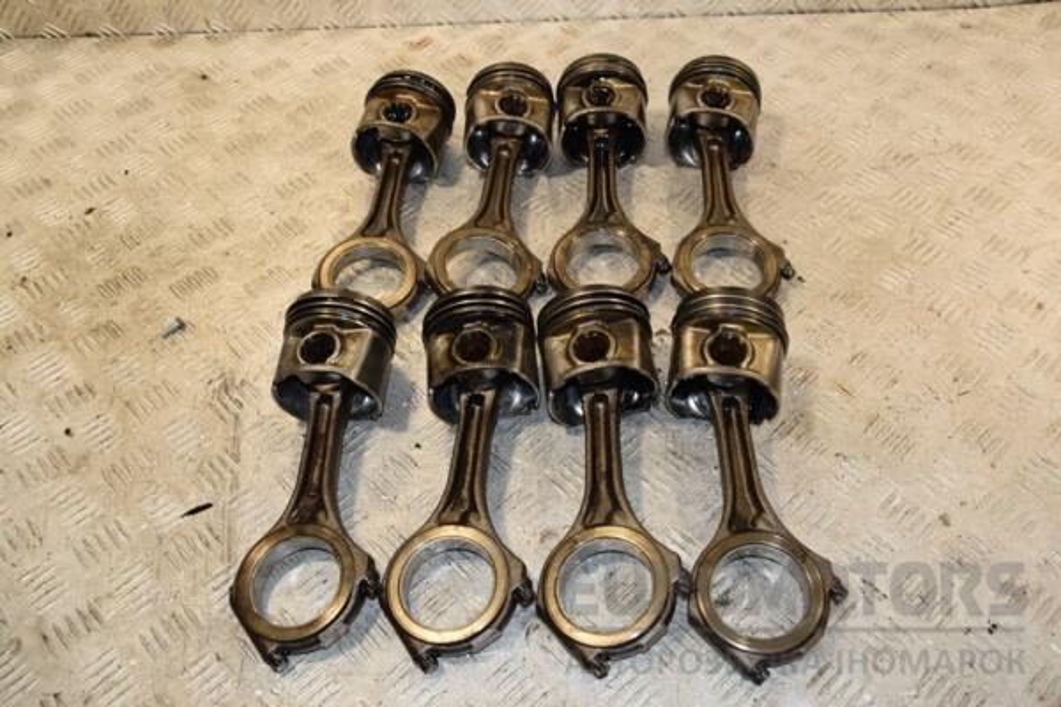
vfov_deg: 36.9
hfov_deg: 53.1
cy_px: 354
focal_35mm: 36
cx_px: 530
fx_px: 1061
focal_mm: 24
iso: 800
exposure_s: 1/200
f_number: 7.1
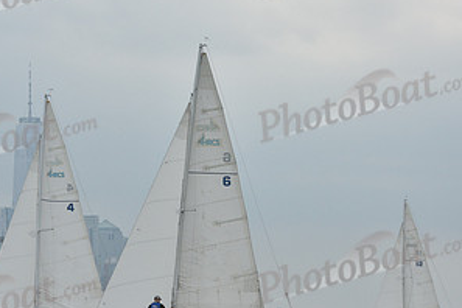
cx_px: 179
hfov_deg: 10.5
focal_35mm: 195
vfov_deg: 7.0
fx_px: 2502
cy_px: 205
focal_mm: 100
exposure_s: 1/1250
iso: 320
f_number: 10
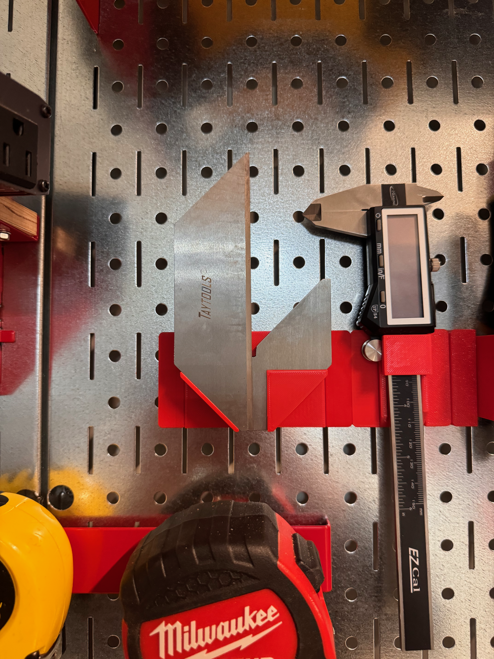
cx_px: 247
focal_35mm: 24
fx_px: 457
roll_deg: -0.2
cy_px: 330
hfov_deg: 56.8
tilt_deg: +4.5
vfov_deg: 71.6
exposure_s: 1/60
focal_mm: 6.76
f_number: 1.78
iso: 400
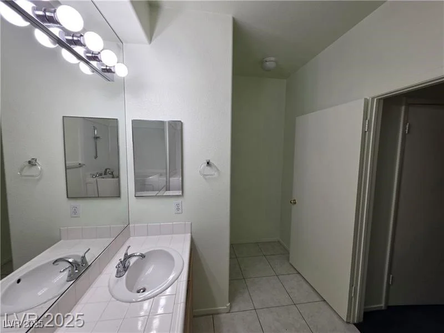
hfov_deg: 106.2
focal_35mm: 13
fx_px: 167
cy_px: 166
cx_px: 222
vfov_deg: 89.9
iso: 80
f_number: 1.9
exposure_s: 1/120
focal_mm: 2.2
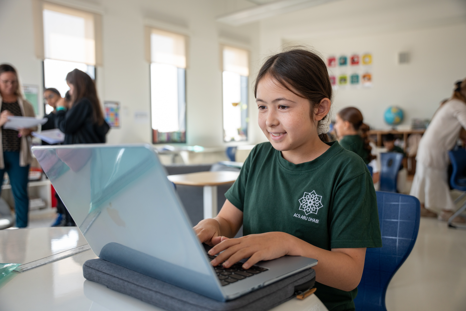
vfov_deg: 43.5
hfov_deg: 61.8
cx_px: 233
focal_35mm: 30
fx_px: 390
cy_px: 156
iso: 500
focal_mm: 30.1
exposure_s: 1/200
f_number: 2.8
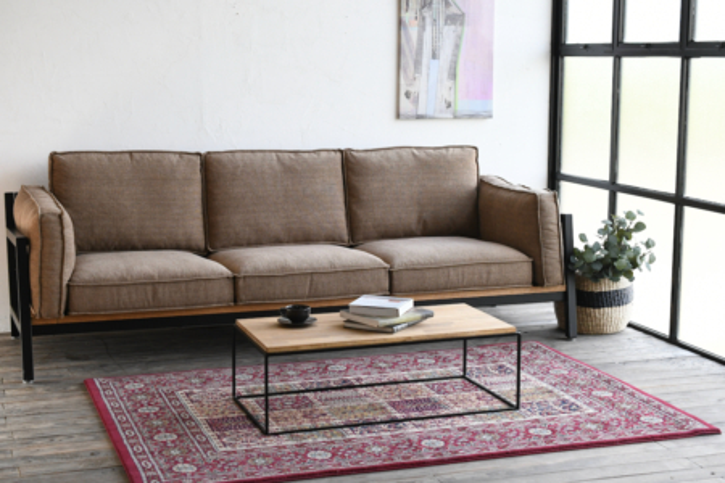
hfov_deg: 33.4
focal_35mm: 60
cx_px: 362
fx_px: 1208
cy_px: 242
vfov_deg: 22.6
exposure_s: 1/640
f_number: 5.6
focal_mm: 40
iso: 1600
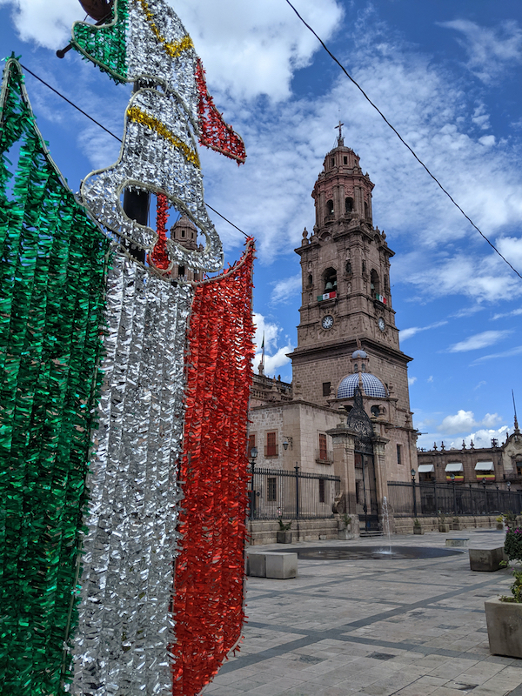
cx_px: 261
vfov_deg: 65.3
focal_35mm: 27
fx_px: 543
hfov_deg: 51.4
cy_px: 348
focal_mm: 4.44
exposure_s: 1/4695
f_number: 1.8
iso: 61
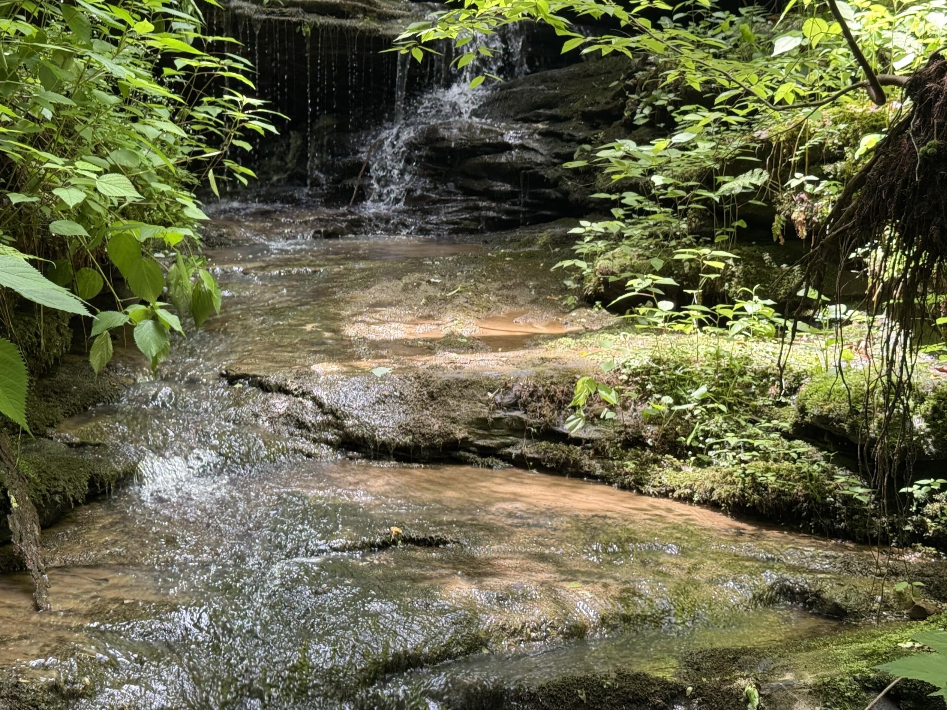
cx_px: 403
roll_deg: -1.1
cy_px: 290
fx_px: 1560
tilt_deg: -6.6
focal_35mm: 57
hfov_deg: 33.7
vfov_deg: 25.6
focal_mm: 6.76
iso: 80
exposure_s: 1/121
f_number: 1.78
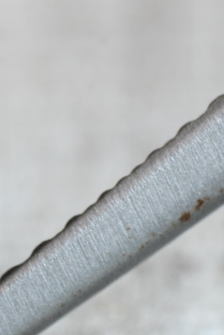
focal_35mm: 485
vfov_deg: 4.3
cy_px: 191
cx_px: -250
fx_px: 4526
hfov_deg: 2.8
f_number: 8
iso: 100
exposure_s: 1/8
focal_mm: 90
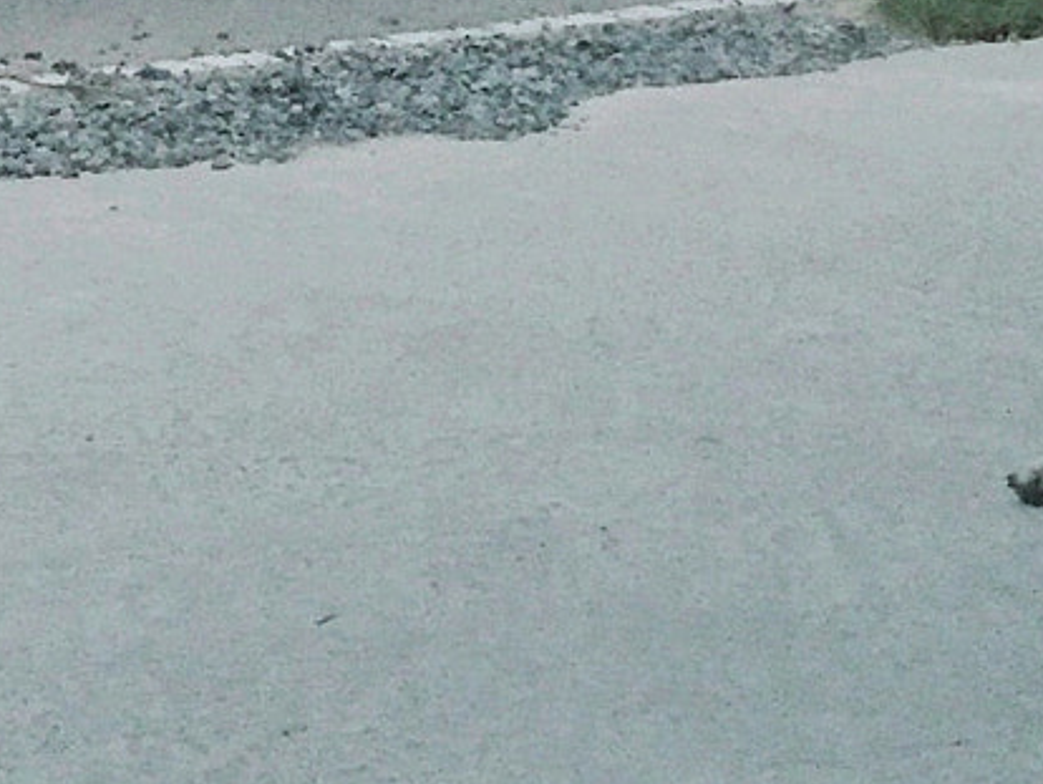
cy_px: -703
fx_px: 3377
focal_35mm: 112
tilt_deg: +2.7
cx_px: 186
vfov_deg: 12.0
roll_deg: +0.0
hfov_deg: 17.4
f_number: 2.2
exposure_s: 1/17
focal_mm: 4.15
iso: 500
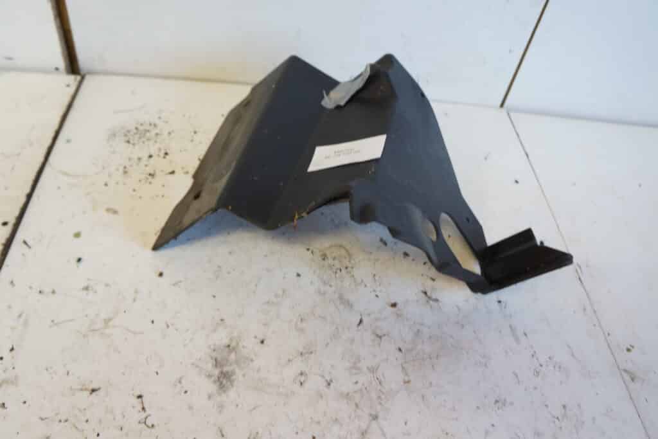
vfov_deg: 47.9
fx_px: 494
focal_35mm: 27
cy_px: 220
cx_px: 329
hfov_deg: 67.4
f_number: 4
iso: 800
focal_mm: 18
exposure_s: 1/60
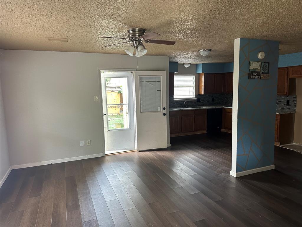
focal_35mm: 24
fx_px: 209
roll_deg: +1.4
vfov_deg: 56.8
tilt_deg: -6.7
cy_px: 114
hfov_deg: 71.6
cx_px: 151
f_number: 1.78
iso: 250
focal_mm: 6.86
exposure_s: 1/67
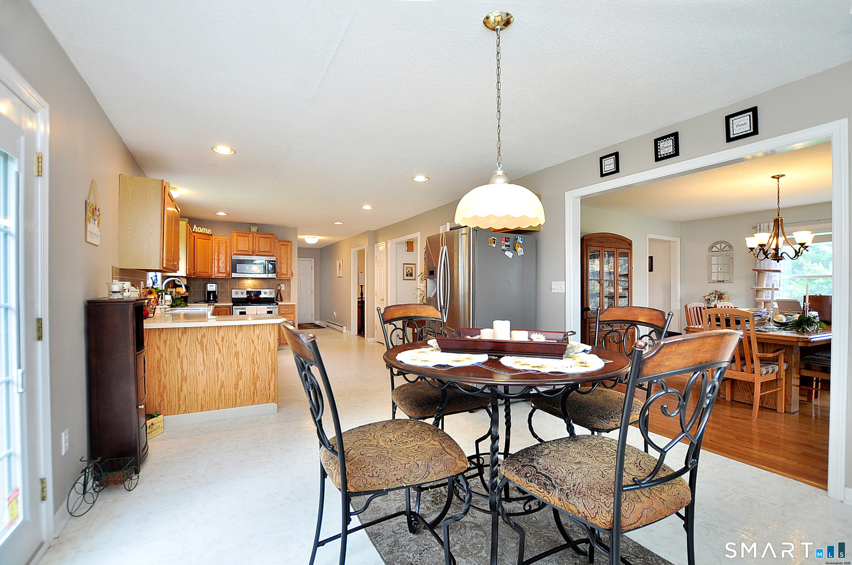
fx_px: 355
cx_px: 426
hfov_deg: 100.5
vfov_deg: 77.2
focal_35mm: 15
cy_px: 282
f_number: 4
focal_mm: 10
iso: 320
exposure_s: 1/50
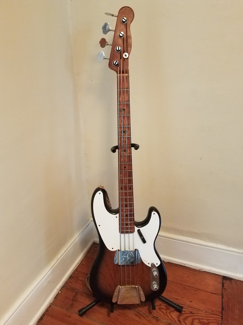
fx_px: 243
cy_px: 162
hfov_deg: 53.1
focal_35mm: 26
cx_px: 122
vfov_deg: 67.3
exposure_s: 1/13
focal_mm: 4.2
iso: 200
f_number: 1.7
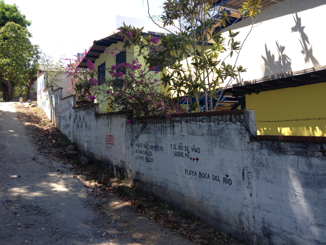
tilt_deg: -0.9
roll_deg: +0.7
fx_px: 330
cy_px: 122
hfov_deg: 52.6
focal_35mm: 35
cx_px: 163
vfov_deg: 40.7
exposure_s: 1/552
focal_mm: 4.28
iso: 50
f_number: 2.4
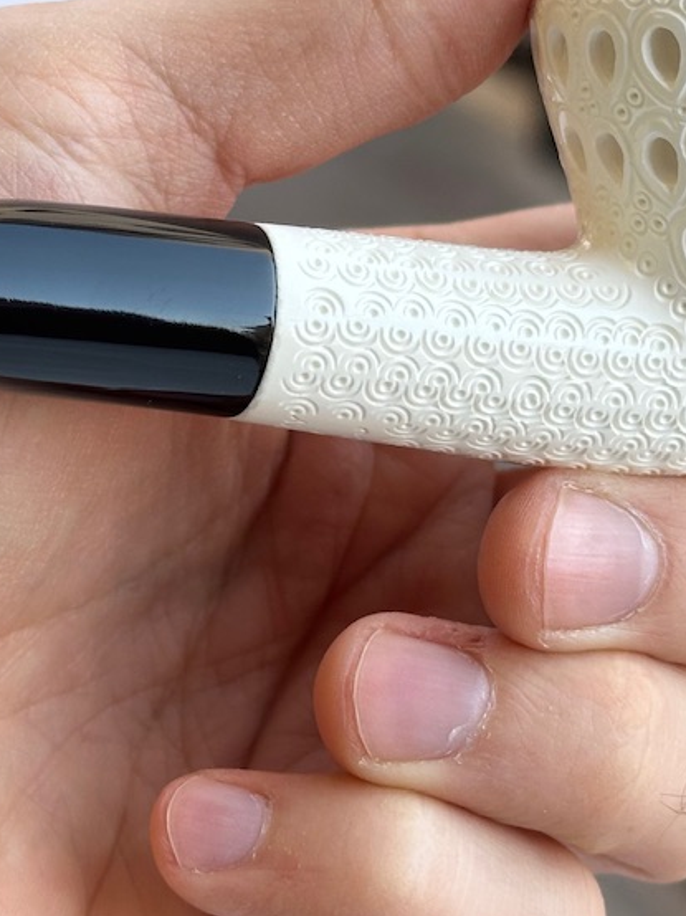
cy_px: 248
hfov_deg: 13.3
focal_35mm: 111
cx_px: 266
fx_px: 2935
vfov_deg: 17.6
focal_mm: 6.86
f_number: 1.78
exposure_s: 1/312
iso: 64
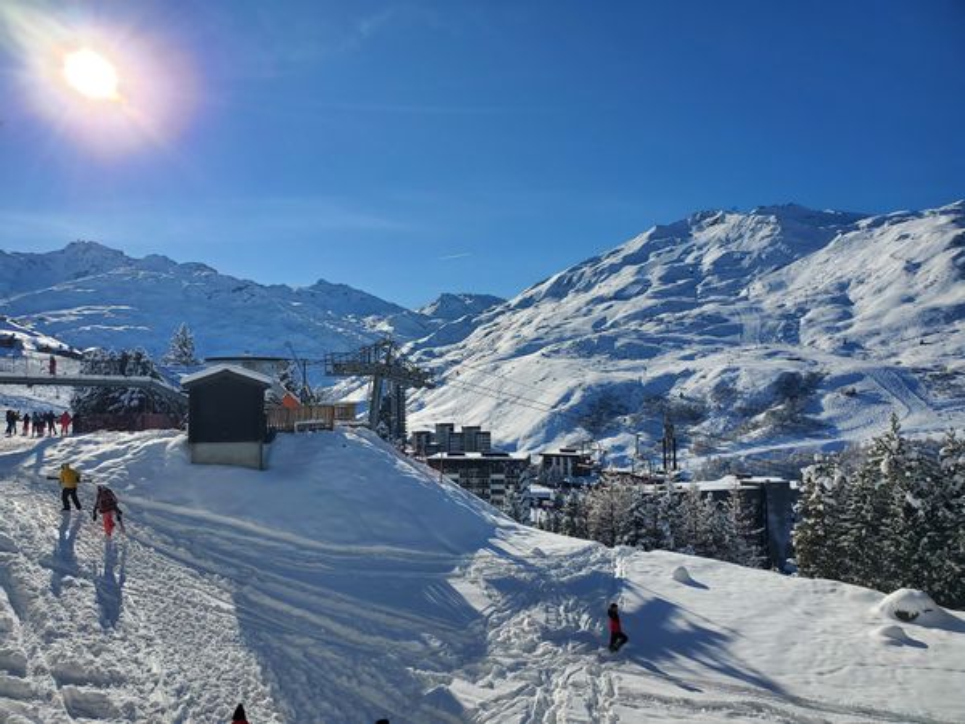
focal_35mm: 26
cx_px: 482
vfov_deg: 53.1
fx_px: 725
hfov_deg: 67.3
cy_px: 362
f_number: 2.4
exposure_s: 1/4364
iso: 50
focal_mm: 4.3
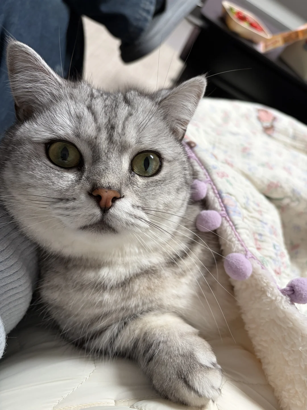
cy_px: 205
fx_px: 307
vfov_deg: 67.3
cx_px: 154
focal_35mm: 26
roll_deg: -36.4
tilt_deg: -43.4
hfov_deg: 53.1
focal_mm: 5.96
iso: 125
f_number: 1.6
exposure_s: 1/73
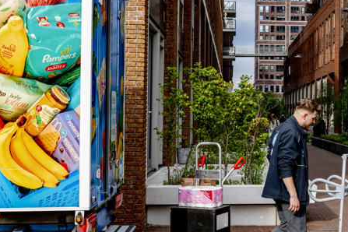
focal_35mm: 76
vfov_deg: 17.9
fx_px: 735
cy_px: 81
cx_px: 325
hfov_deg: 25.7
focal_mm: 34
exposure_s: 1/640
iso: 640
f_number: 9
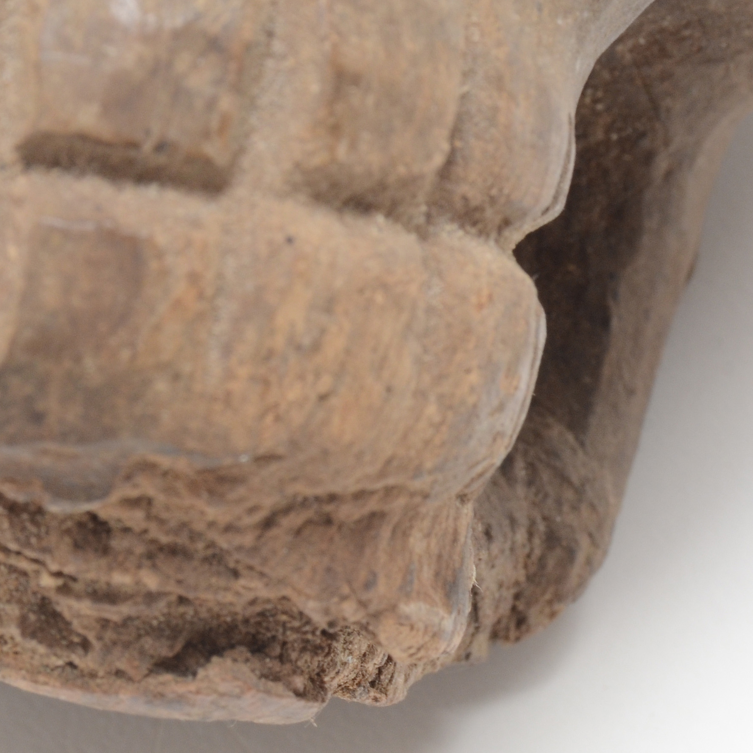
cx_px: 216
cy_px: 209
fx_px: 4779
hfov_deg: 9.0
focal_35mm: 194
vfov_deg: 9.0
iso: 400
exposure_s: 1/125
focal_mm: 55
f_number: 14
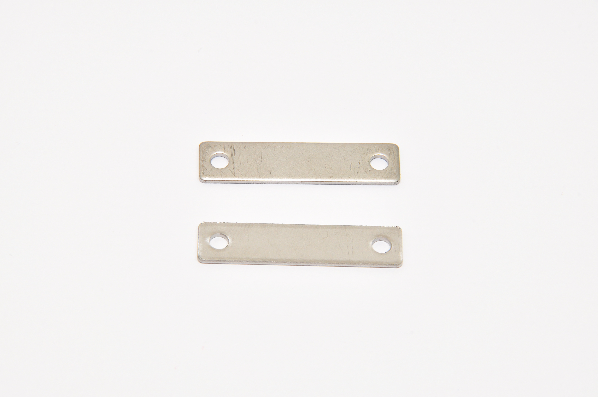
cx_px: 299
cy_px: 198
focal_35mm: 300
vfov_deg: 4.6
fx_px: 4977
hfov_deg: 6.9
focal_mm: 200
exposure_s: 1/60
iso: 400
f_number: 20
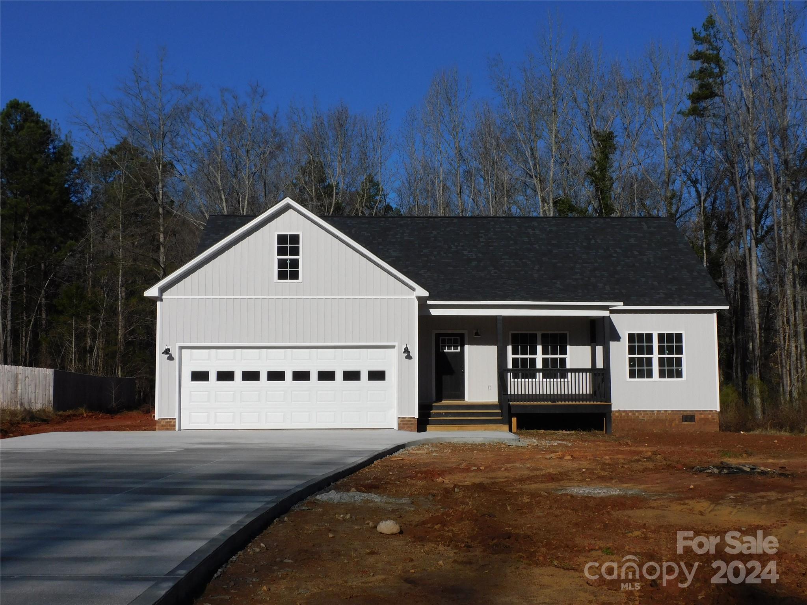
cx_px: 404
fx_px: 933
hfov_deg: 46.8
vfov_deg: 36.0
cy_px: 302
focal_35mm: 40
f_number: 6
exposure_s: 1/1600
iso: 125
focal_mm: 7.2
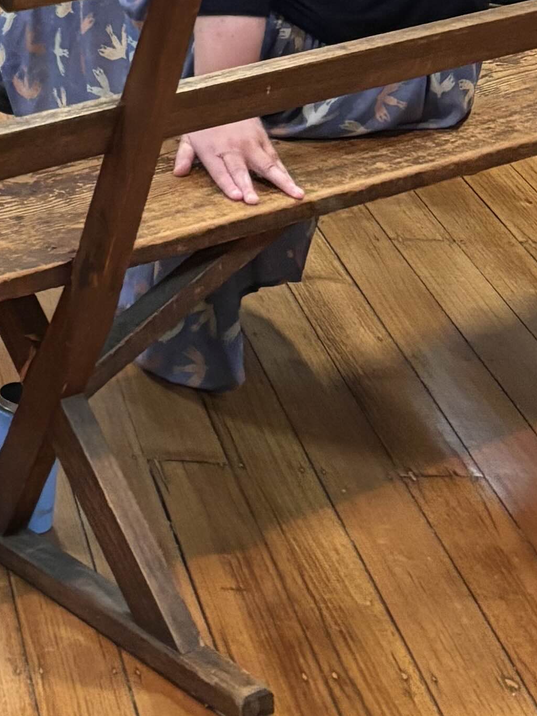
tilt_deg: -2.1
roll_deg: -0.6
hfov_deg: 12.7
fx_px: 2254
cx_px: -325
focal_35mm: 109
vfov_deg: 15.6
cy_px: -553
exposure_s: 1/33
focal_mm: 5.96
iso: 400
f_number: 1.6
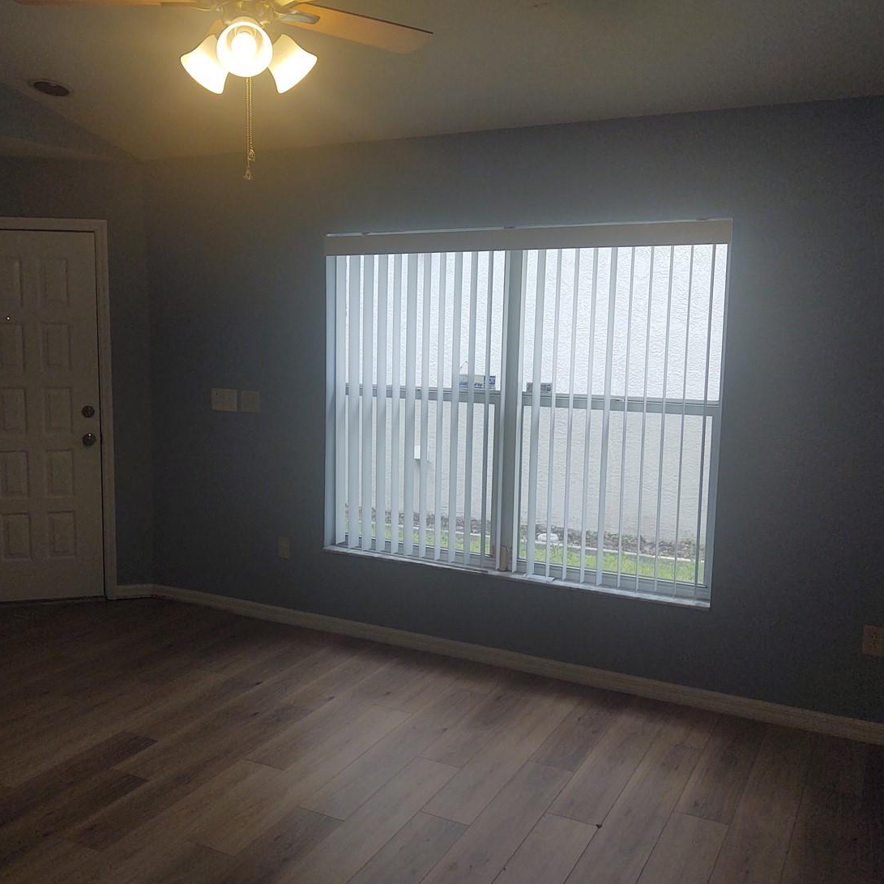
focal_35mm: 35
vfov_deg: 47.2
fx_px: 1011
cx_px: 346
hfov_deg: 46.9
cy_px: 433
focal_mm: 4.75
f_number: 1.7
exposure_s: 1/312
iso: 100
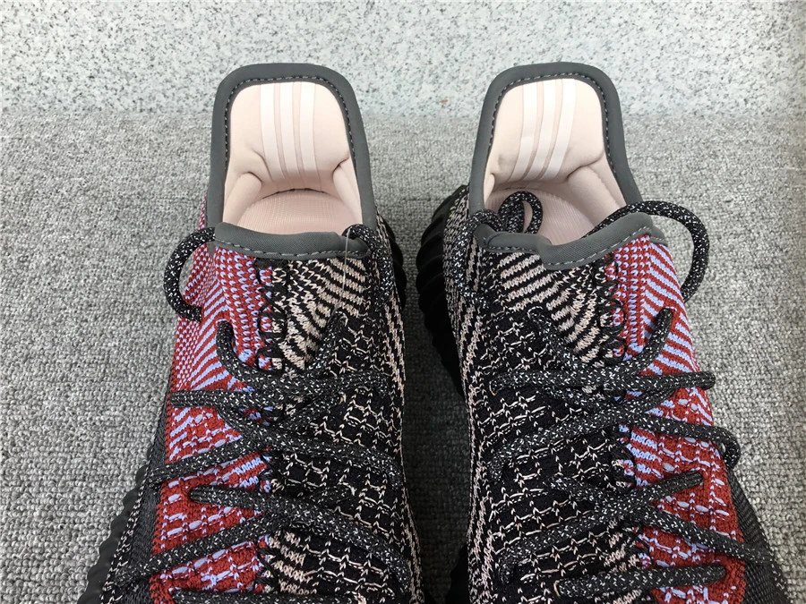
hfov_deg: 58.4
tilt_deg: -47.8
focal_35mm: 31
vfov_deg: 45.4
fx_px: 722
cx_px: 403
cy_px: 302
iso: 25
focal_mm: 3.3
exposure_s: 1/183
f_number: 2.4
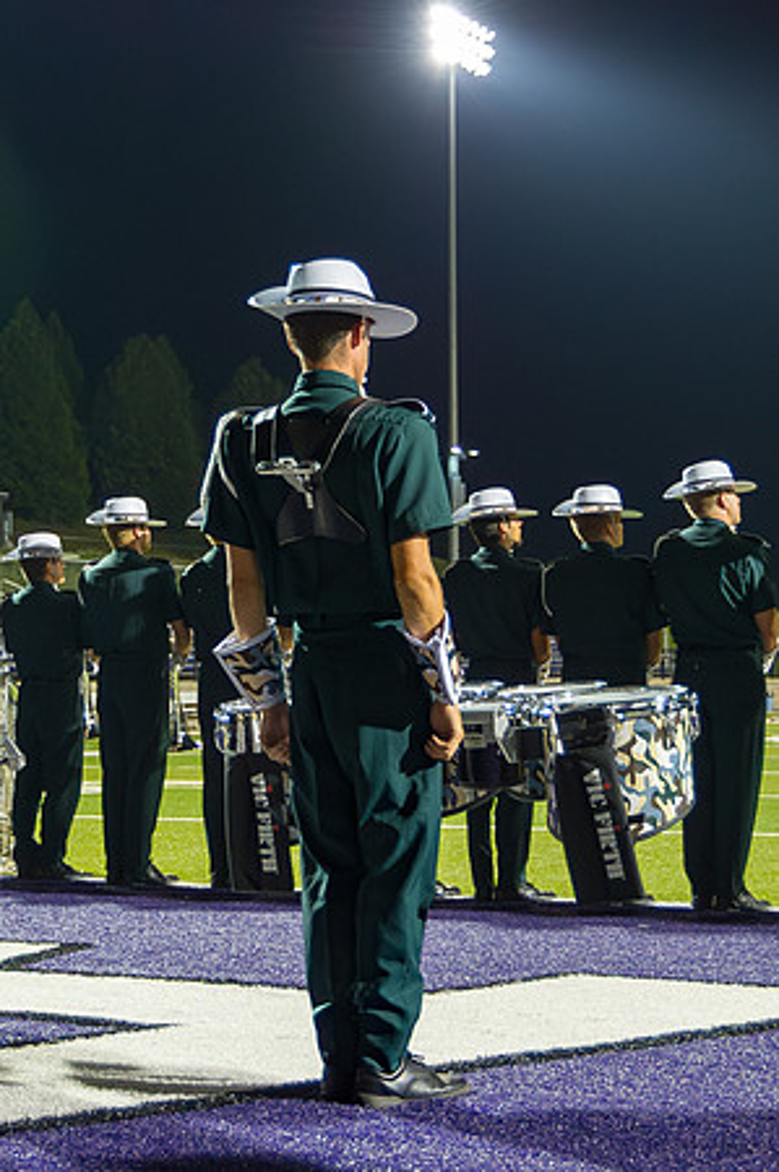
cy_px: 623
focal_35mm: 72
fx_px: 2331
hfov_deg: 19.0
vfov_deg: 28.2
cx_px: 392
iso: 2500
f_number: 4.2
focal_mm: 40
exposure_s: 1/160
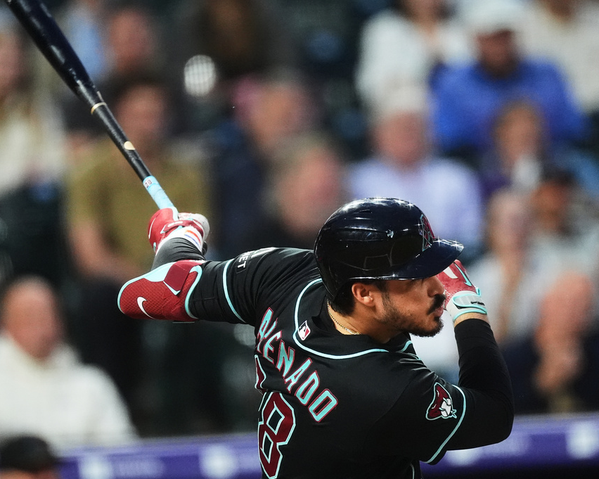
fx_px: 18006
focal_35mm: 1016
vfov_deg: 1.5
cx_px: 285
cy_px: 240
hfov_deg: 1.9
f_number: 4
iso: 5000
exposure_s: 1/1600
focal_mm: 600
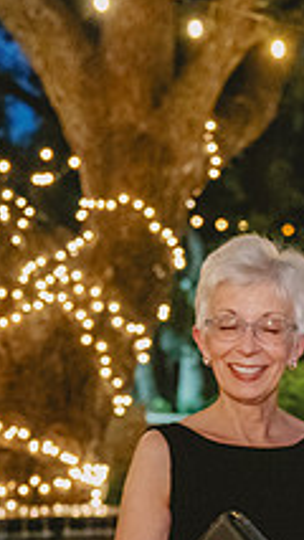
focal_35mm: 117
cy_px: 475
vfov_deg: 18.0
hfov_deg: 10.0
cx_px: 456
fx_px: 1675
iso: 5000
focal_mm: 41
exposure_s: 1/60
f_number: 2.8
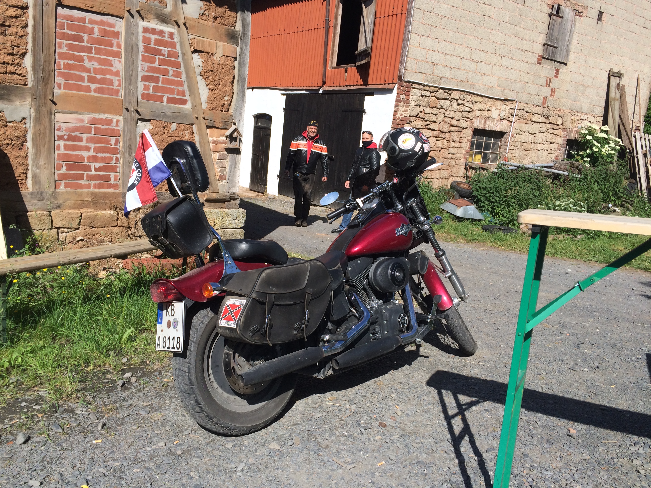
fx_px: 545
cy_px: 244
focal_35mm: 29
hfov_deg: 61.7
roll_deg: -5.0
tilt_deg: -8.7
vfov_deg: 48.2
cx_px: 326
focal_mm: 4.15
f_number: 2.2
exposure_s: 1/1953
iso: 32
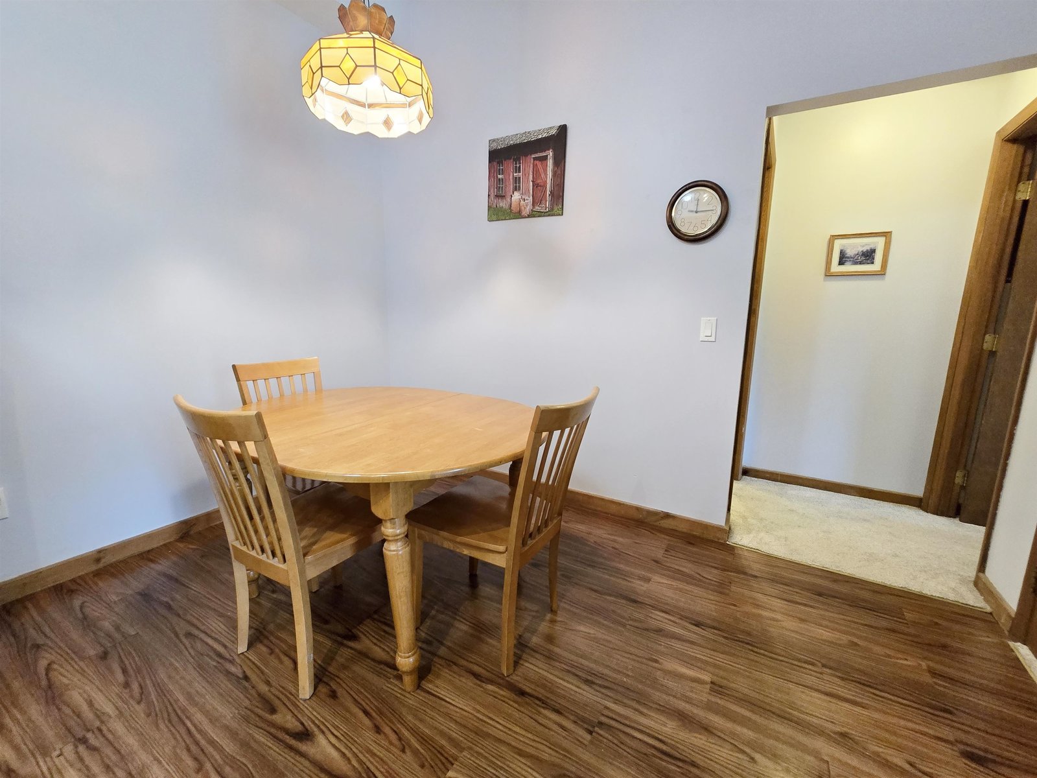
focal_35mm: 13
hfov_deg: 106.2
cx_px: 518
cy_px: 389
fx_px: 389
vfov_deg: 89.9
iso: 800
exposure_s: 1/60
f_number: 2.2
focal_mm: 2.2
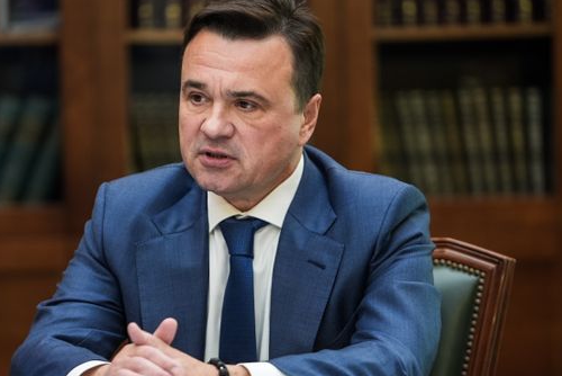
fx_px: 4358
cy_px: 188
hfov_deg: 7.4
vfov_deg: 4.9
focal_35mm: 279
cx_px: 241
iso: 800
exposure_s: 1/125
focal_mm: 200
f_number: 2.8
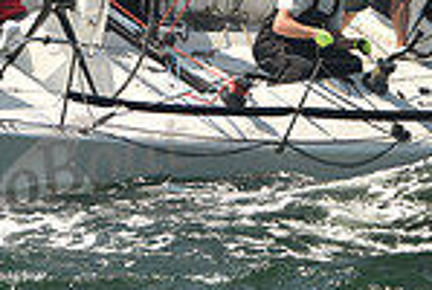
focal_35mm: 334
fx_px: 4016
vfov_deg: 4.1
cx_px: 418
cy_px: -16
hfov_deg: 6.1
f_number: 4.5
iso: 250
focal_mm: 86
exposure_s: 1/640
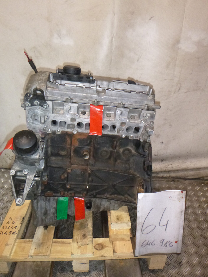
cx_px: 104
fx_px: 200
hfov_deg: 54.9
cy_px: 138
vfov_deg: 69.4
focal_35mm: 25
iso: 400
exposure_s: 1/125
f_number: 3.9
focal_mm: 4.5
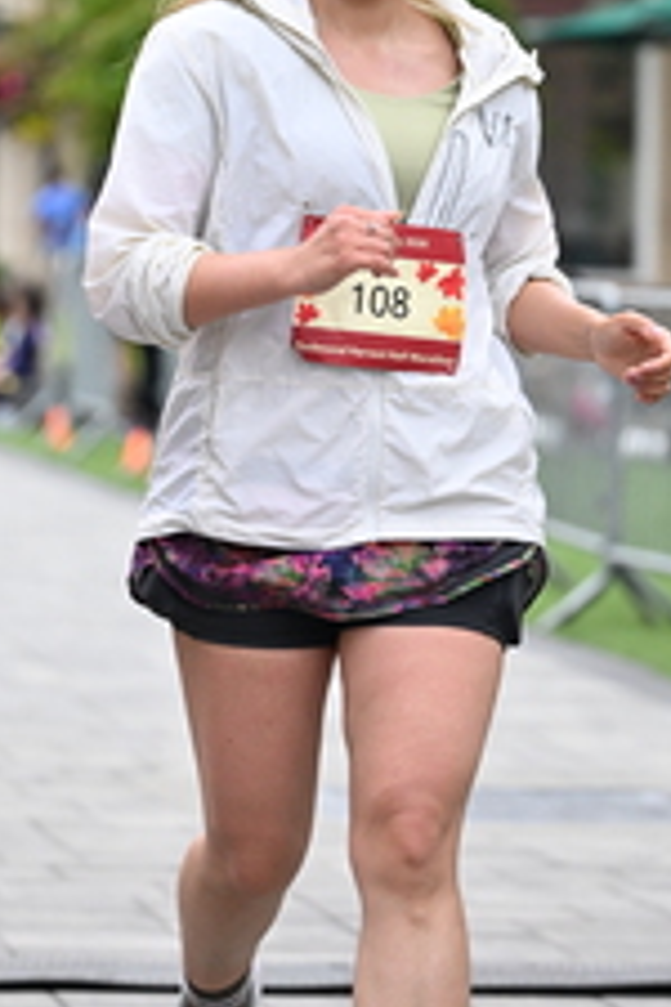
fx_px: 6346
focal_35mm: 227
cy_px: 286
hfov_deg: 6.1
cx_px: 311
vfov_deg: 9.1
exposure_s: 1/5000
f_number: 2.8
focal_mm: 93
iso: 1600
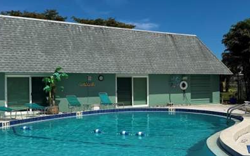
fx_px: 211
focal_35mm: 31
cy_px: 84
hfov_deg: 61.2
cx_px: 135
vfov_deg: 40.5
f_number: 1.78
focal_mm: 6.76
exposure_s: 1/10417
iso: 80
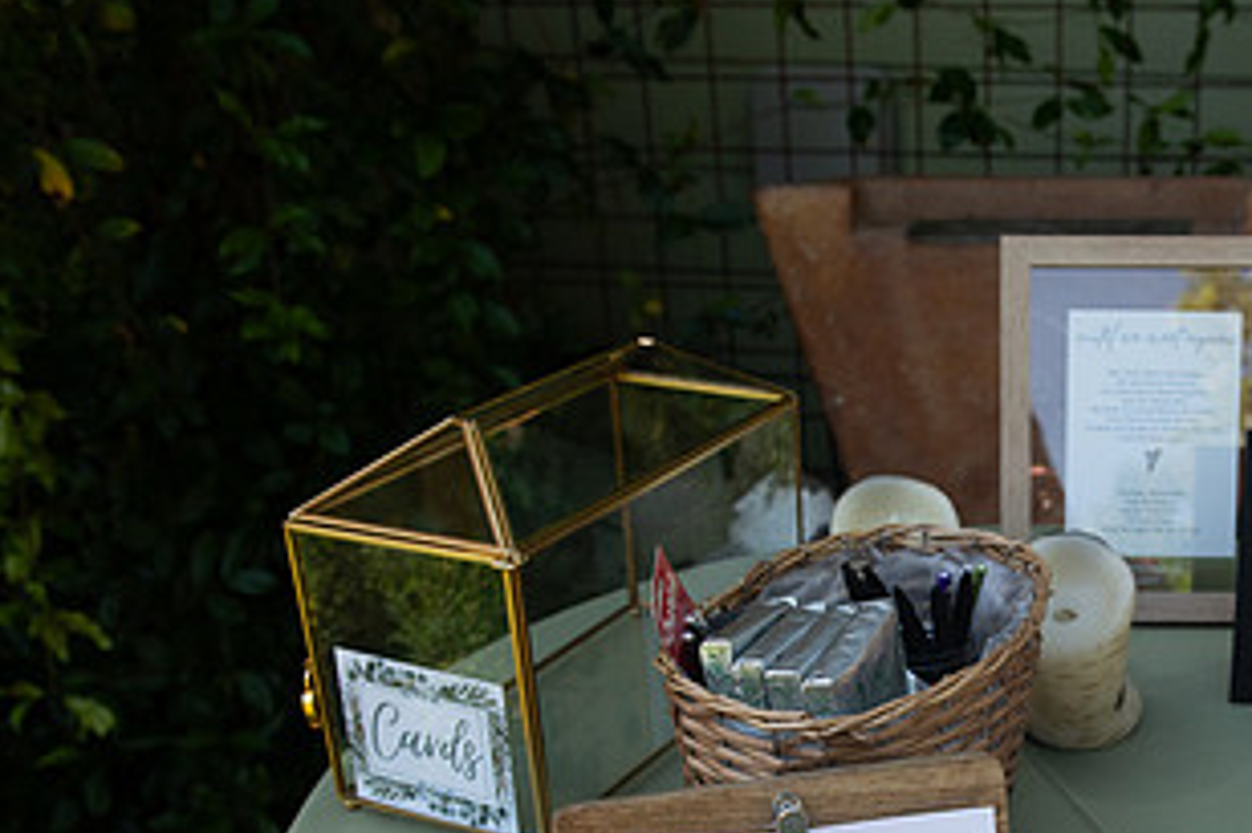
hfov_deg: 38.8
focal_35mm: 49
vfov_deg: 26.5
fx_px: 1703
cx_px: 1008
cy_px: 762
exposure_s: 1/1250
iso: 640
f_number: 4
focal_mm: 26
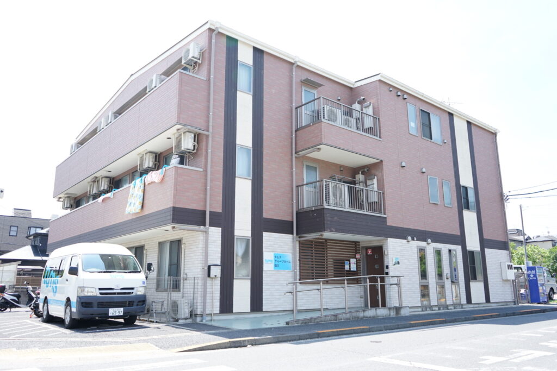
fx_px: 433
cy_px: 186
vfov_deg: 46.4
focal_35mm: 28
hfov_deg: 65.5
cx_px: 278
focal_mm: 28
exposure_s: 1/800
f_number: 4.5
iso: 400
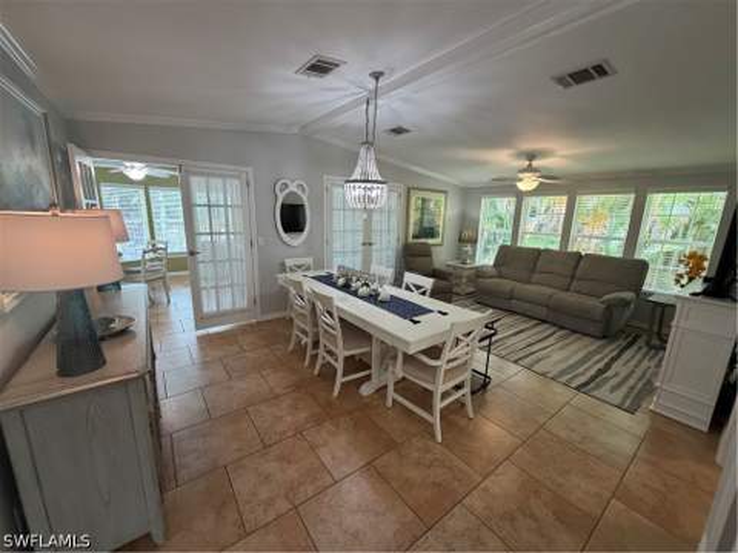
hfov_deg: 102.1
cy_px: 276
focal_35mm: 14
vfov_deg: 85.7
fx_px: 298
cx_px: 369
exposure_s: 1/120
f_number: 2.2
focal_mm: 2.22
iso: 320
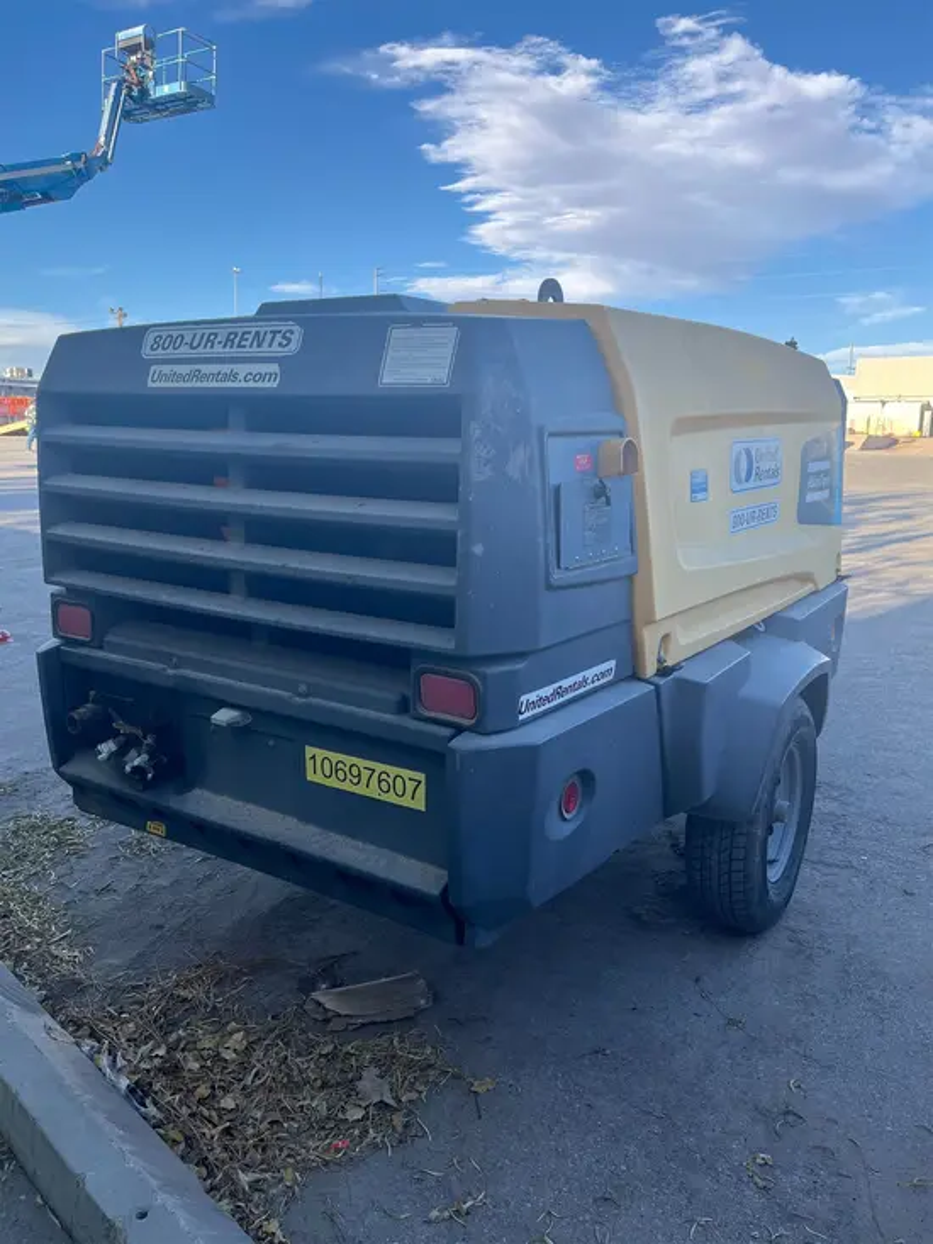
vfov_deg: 67.3
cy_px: 622
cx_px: 466
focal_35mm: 26
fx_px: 934
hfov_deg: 53.1
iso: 50
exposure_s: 1/751
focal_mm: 5.1
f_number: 1.6
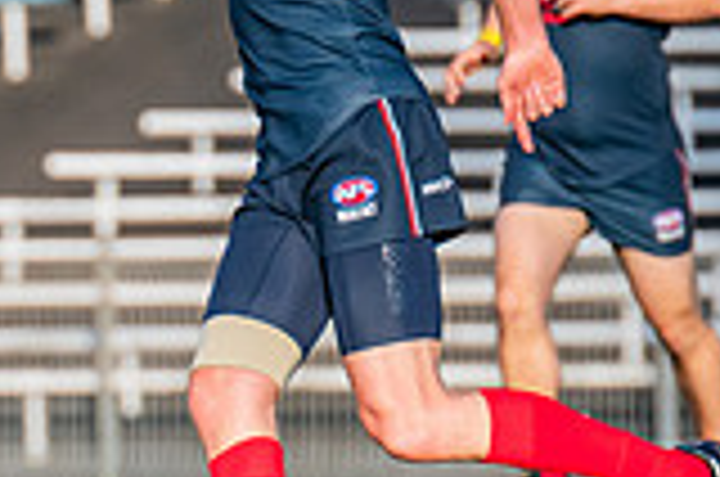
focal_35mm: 1861
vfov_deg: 0.7
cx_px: -798
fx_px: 37146
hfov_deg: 1.1
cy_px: 489
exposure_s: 1/1600
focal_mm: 420
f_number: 7.1
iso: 800
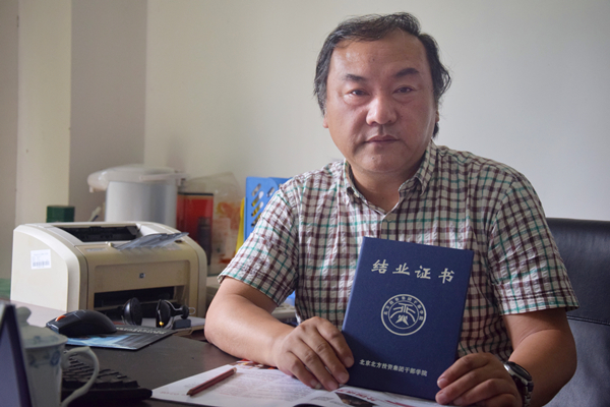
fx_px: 1067
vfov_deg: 21.6
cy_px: 204
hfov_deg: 31.9
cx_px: 305
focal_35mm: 63
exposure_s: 1/60
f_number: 5.6
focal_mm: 42
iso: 1000
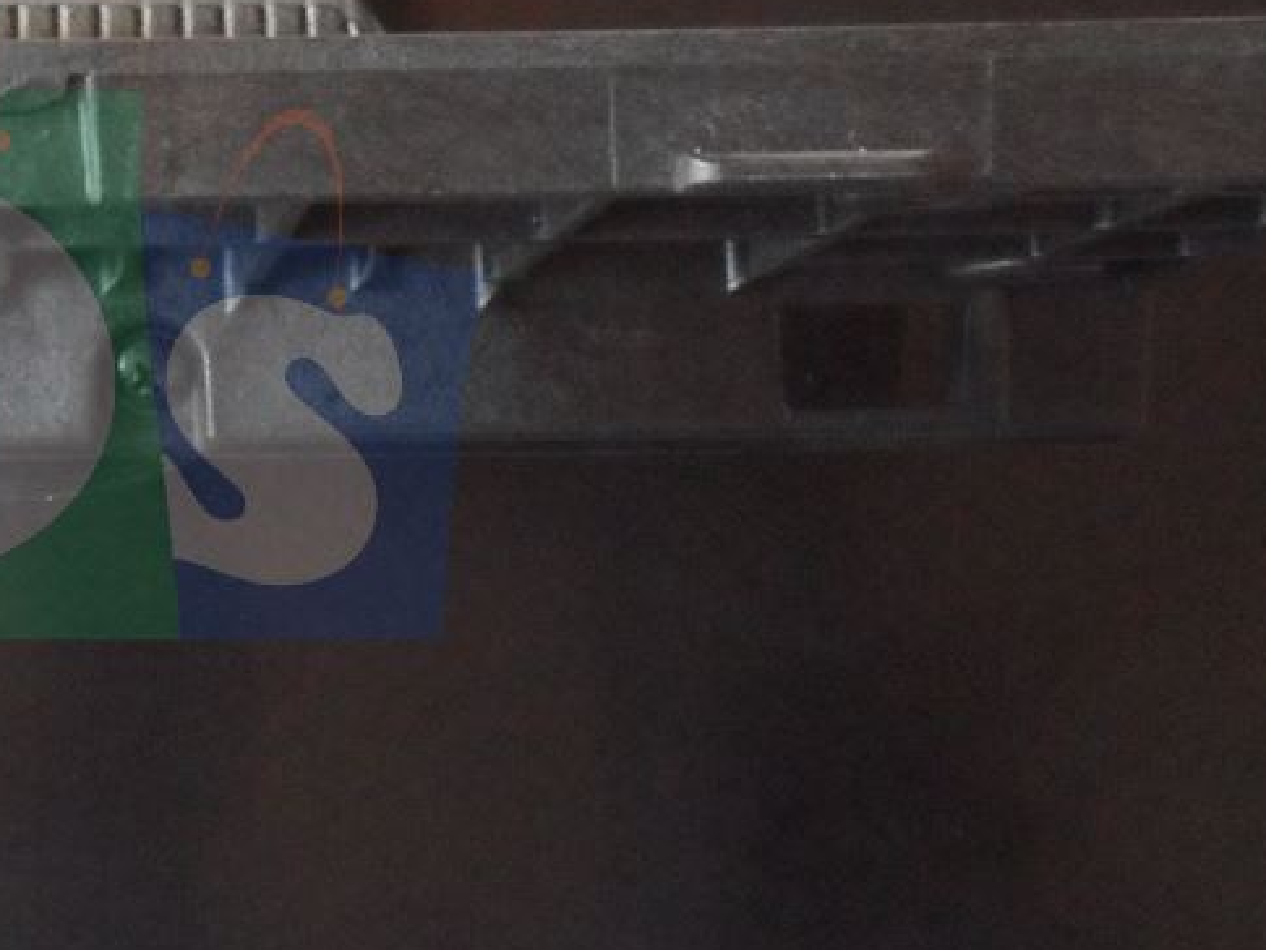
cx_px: 10
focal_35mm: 89
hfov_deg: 21.3
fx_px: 3256
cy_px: 444
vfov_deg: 16.6
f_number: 3.5
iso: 400
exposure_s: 1/45
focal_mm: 4.9
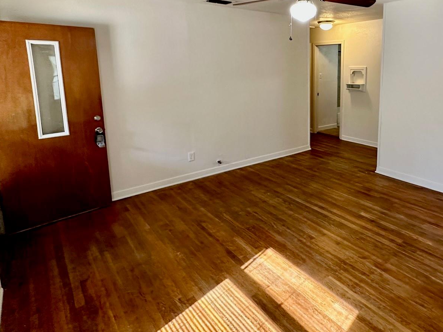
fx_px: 307
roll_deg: -0.1
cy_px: 113
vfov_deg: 55.7
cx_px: 294
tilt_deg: -8.6
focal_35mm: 24
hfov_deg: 69.6
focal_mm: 2.22
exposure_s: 1/60
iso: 250
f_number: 2.2
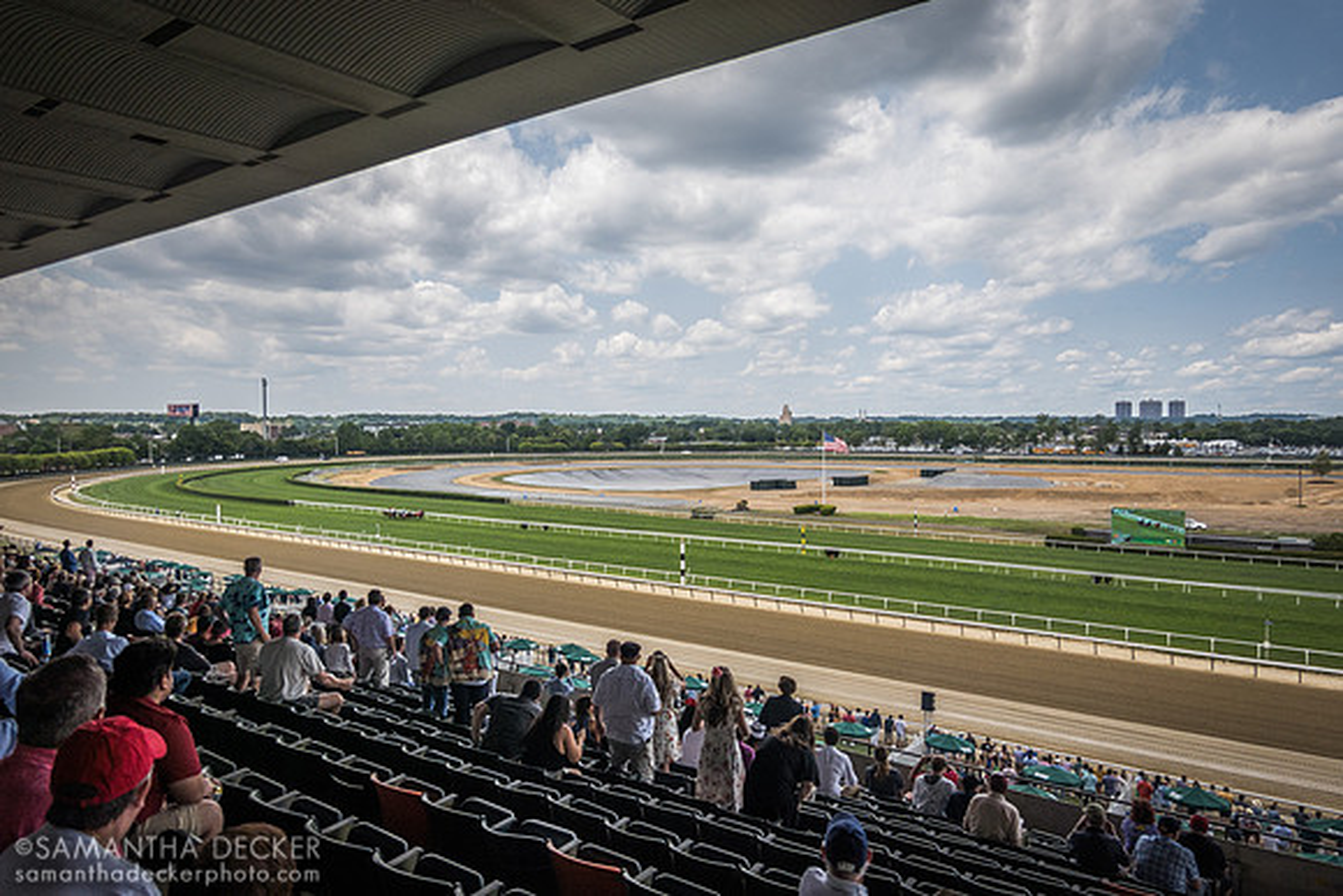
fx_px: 896
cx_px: 672
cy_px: 448
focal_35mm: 24
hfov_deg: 73.7
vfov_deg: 53.2
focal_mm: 9
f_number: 2.8
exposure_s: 1/1600
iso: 100
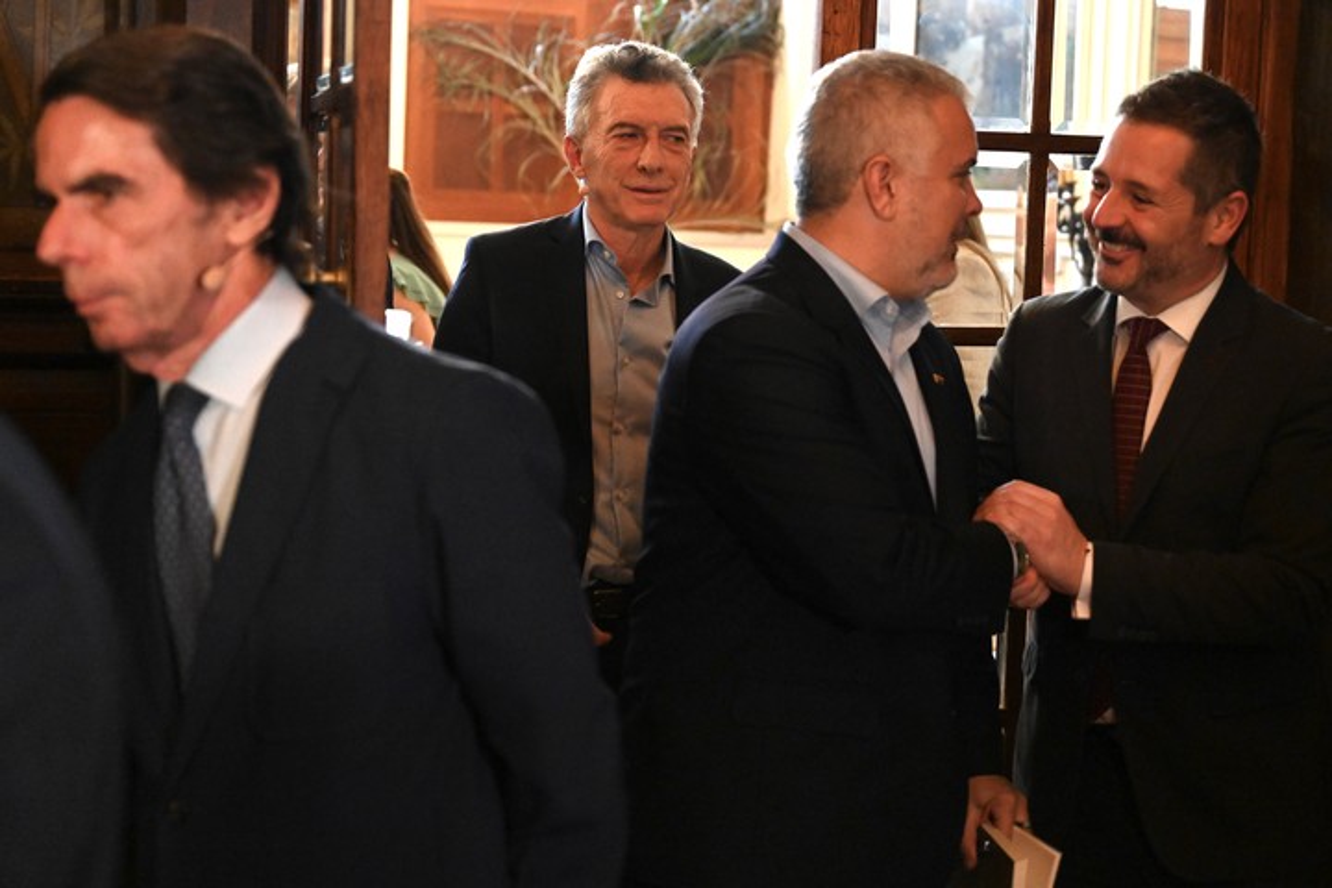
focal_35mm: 49
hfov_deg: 40.3
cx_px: 666
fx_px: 1813
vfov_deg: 27.5
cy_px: 444
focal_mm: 49
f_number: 3.2
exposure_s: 1/320
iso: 6400
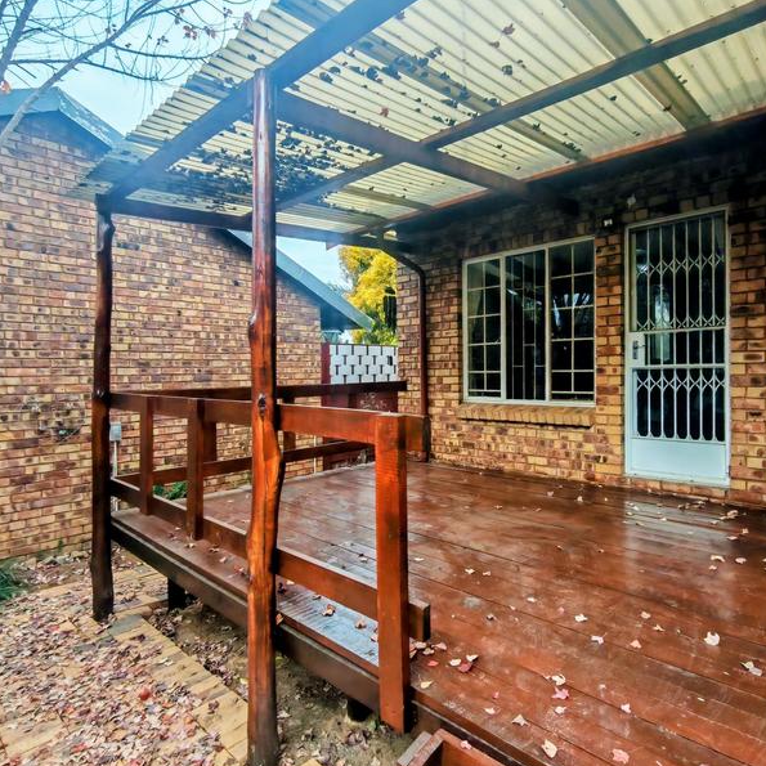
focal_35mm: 19
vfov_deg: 77.7
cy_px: 384
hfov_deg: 77.3
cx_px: 430
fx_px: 476
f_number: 2.2
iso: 50
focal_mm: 1.96
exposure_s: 1/315
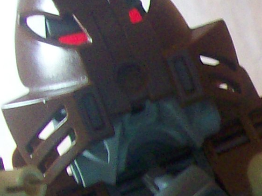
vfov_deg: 7.4
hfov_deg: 9.2
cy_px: 296
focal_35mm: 197
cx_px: 579
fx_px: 1491
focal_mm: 6
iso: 160
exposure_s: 1/21.7
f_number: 2.7
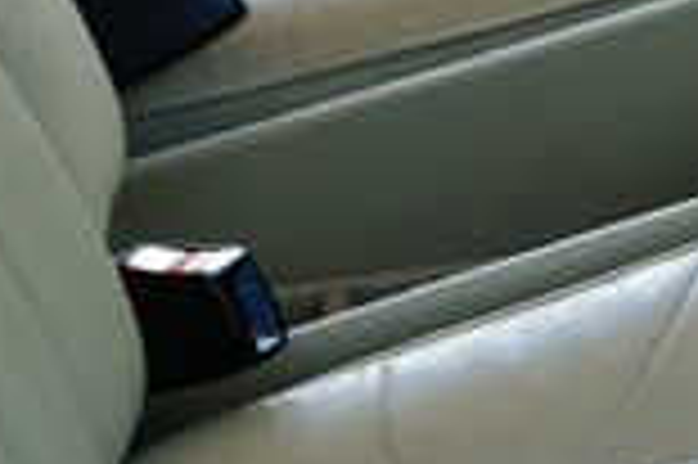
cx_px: 761
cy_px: -196
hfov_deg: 10.1
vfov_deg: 6.7
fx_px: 3893
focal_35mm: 201
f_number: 2.8
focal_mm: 26
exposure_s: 1/25
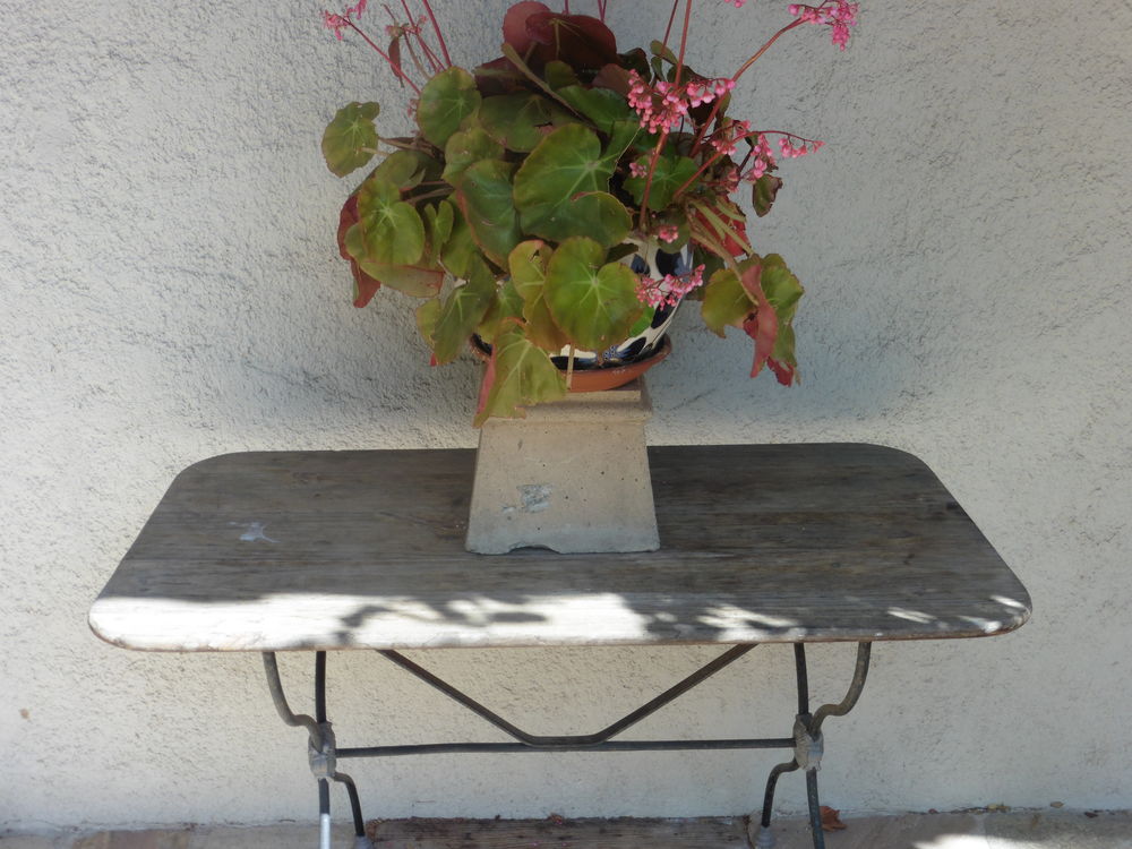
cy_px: 424
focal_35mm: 39
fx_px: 1275
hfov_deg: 47.9
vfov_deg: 36.8
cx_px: 566
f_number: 5
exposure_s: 1/200
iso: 100
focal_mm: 6.9
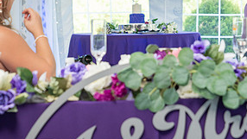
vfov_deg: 8.5
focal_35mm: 143
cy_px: 14
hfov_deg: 15.0
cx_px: 178
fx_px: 937
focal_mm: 66
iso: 640
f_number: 4
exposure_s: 1/200
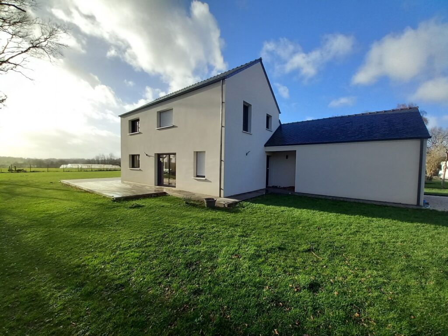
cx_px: 224
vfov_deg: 89.9
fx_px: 168
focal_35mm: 13
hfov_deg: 106.2
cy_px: 168
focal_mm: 1.13
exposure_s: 1/443
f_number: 2.2
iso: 50
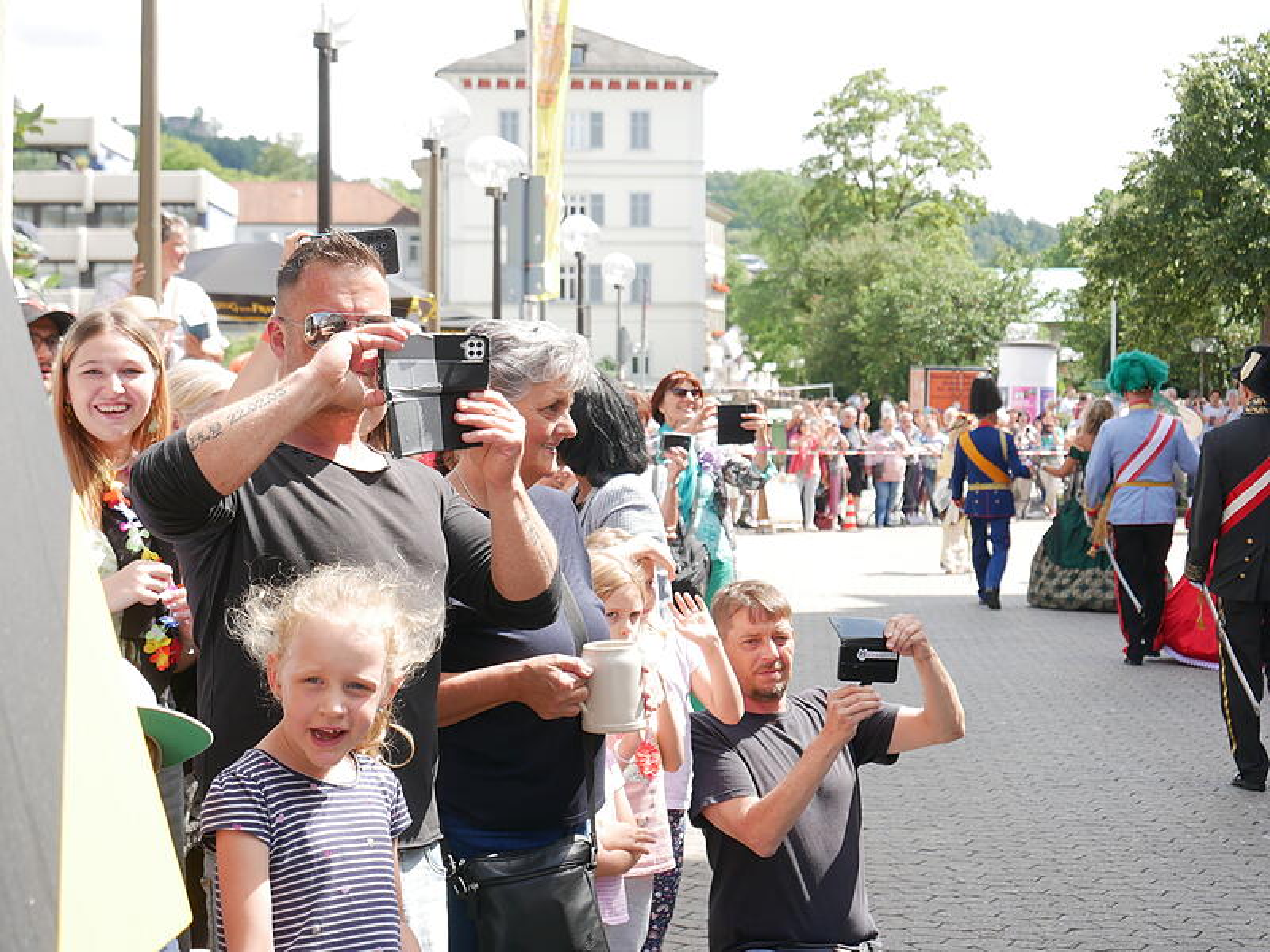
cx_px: 635
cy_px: 476
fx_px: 2495
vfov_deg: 21.6
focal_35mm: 68
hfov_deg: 28.6
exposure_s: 1/500
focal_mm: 34
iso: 200
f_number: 3.8
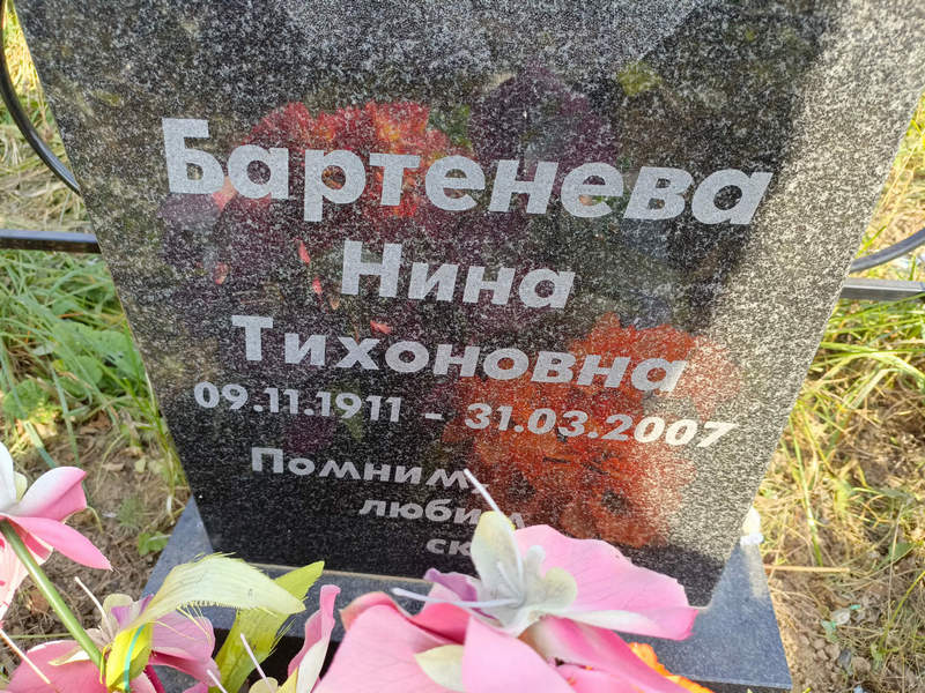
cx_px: 462
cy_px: 346
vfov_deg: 54.9
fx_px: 668
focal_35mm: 25
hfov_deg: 69.4
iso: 106
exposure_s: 1/173
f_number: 1.69
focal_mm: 4.76
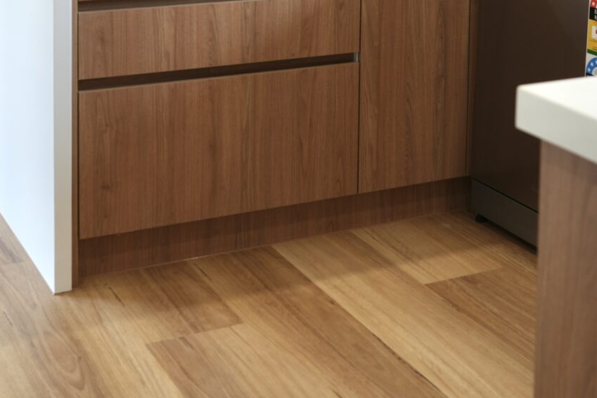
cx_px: 360
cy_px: -132
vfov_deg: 17.4
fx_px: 1210
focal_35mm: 73
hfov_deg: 27.6
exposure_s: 1/40
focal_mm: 24
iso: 100
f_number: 4.5
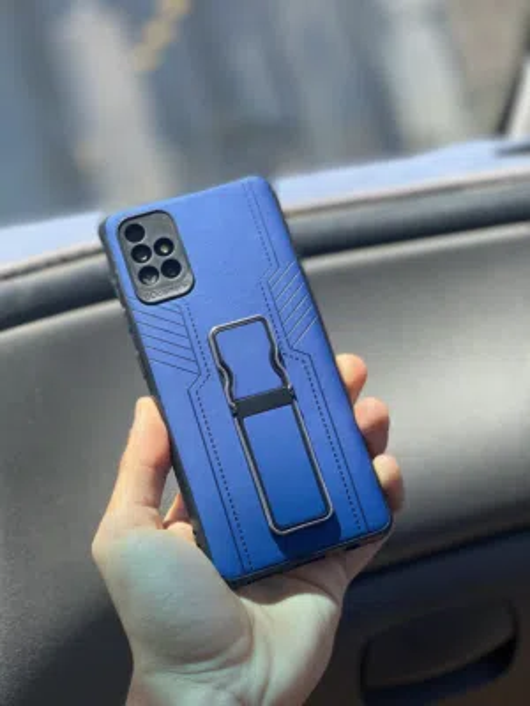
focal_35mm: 52
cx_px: 265
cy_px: 353
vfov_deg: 36.8
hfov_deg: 28.0
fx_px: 1062
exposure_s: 1/393
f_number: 2
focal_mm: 6
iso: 20
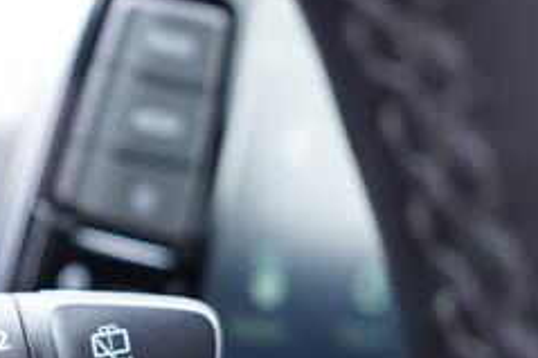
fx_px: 1239
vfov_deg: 16.1
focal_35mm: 83
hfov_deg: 23.0
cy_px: 364
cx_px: -61
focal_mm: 24
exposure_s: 1/40
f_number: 2.8
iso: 640
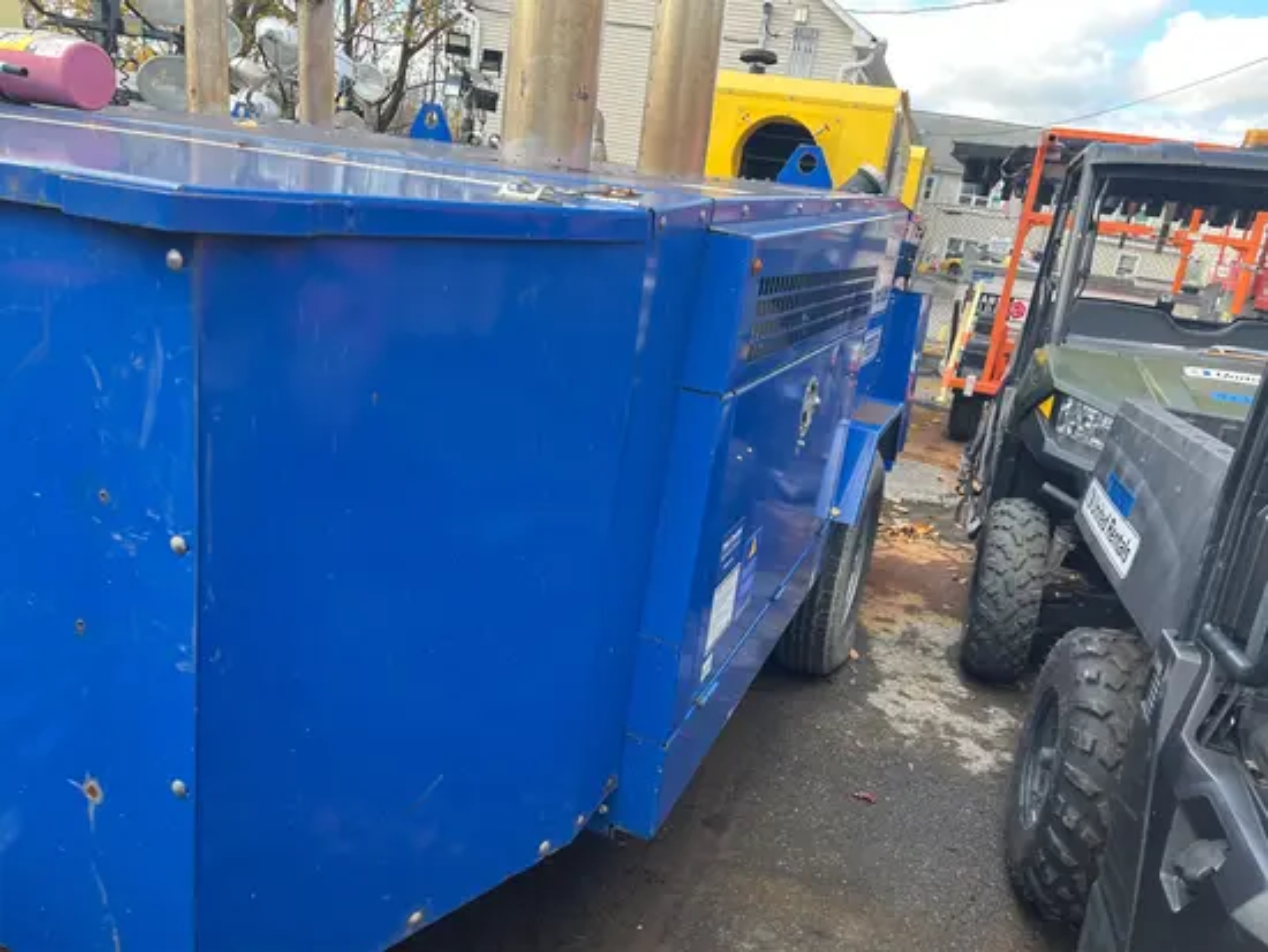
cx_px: 634
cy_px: 476
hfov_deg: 67.3
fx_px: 953
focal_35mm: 26
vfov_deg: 53.1
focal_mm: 5.1
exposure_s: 1/281
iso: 40
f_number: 1.6
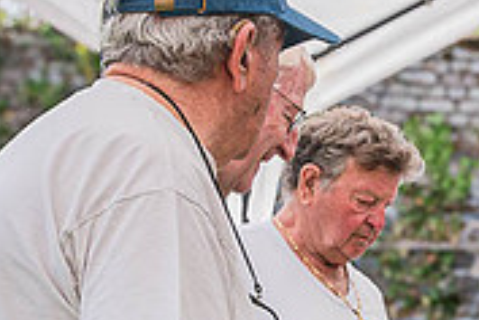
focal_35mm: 158
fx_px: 2102
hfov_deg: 12.2
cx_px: 766
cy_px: 284
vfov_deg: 8.7
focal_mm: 34
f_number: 8
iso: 400
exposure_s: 1/400
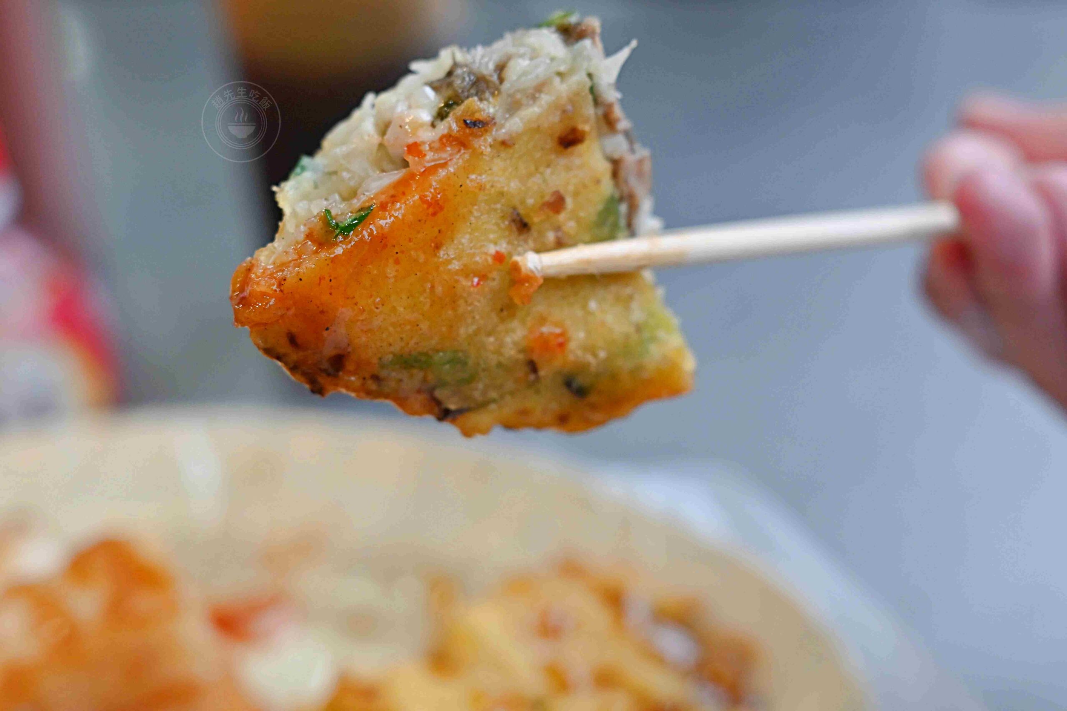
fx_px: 2223
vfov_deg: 18.2
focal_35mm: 75
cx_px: 534
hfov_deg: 27.0
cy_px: 356
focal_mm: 50
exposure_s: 1/200
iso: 500
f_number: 3.2
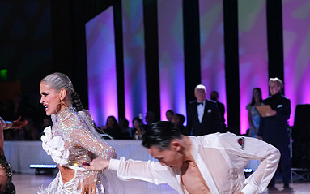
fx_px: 1199
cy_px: 224
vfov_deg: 9.1
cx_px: 156
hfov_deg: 14.7
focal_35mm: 142
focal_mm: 92
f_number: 5.6
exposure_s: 1/200
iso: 2500
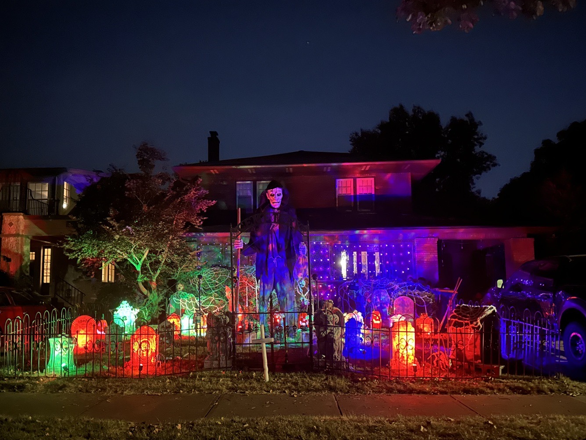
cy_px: 244
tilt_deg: +5.6
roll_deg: +0.6
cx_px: 273
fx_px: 457
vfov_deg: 51.3
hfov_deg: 65.2
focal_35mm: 27
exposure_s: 1/5
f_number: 1.78
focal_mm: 6.86
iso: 4000
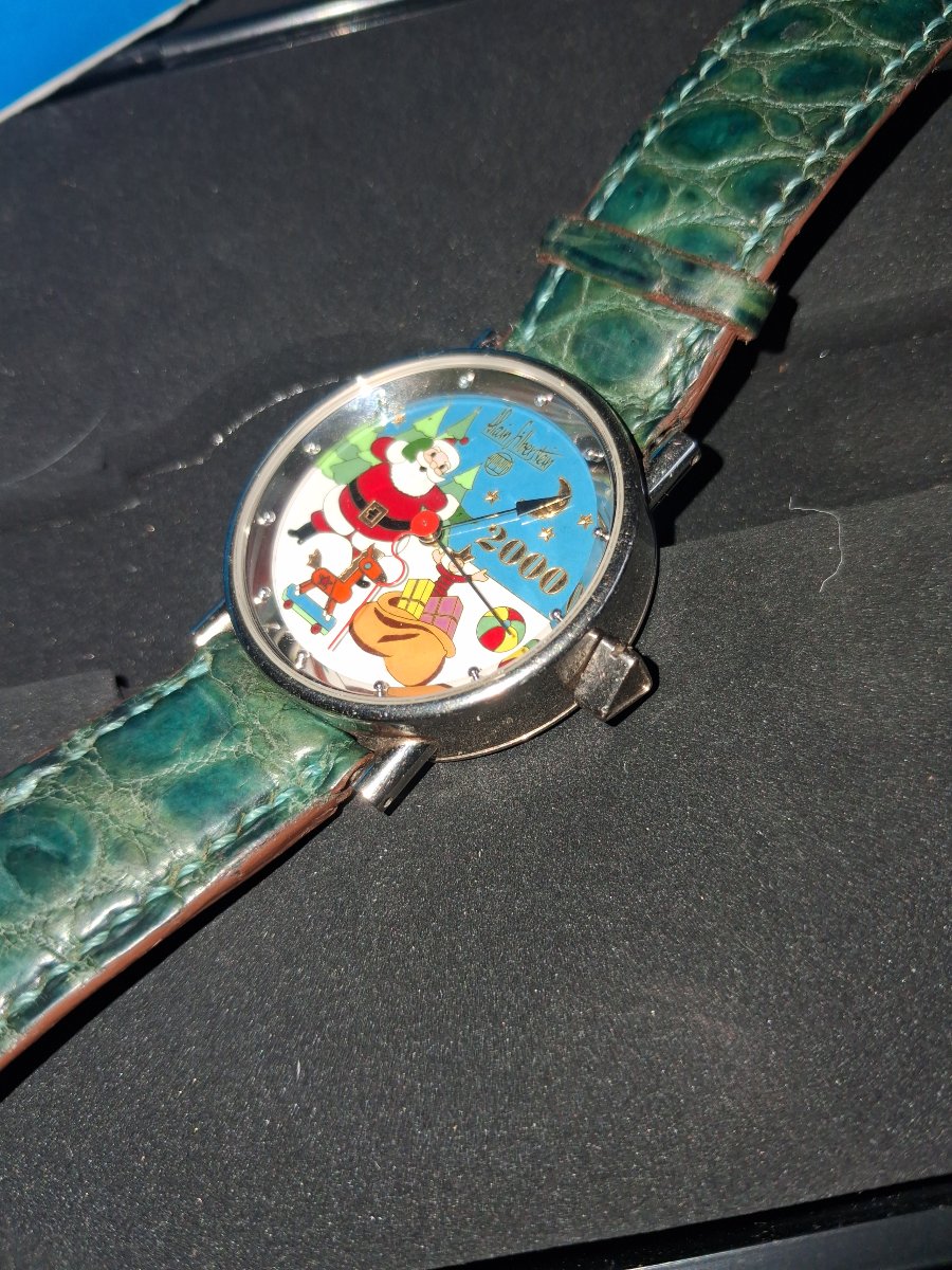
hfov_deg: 51.4
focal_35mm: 27
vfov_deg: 65.3
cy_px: 635
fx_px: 990
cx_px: 476
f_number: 1.8
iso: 25
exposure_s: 1/100
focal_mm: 4
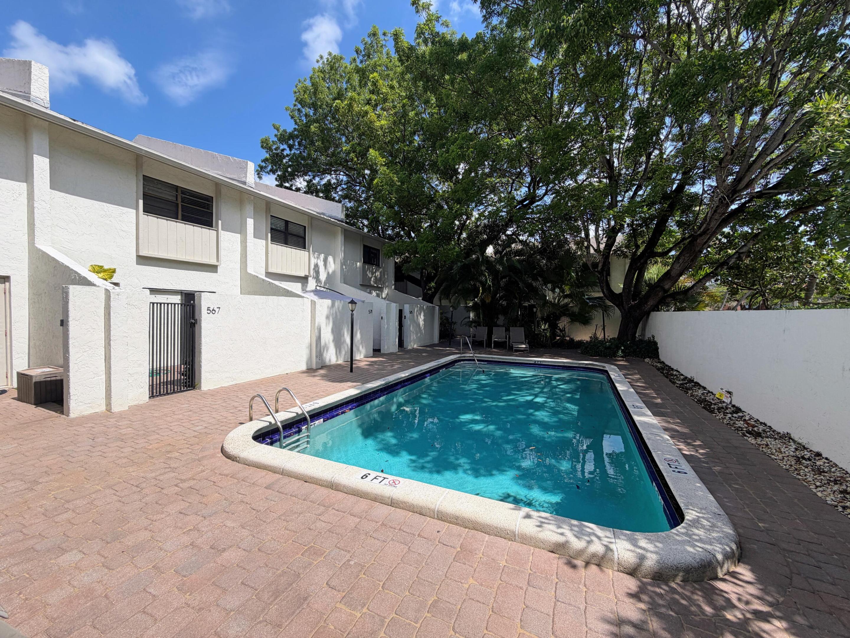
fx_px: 344
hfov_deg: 102.1
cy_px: 319
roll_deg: +0.5
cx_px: 425
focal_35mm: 14
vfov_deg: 85.7
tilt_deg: -0.9
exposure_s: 1/901
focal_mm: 2.22
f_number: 2.2
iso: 20
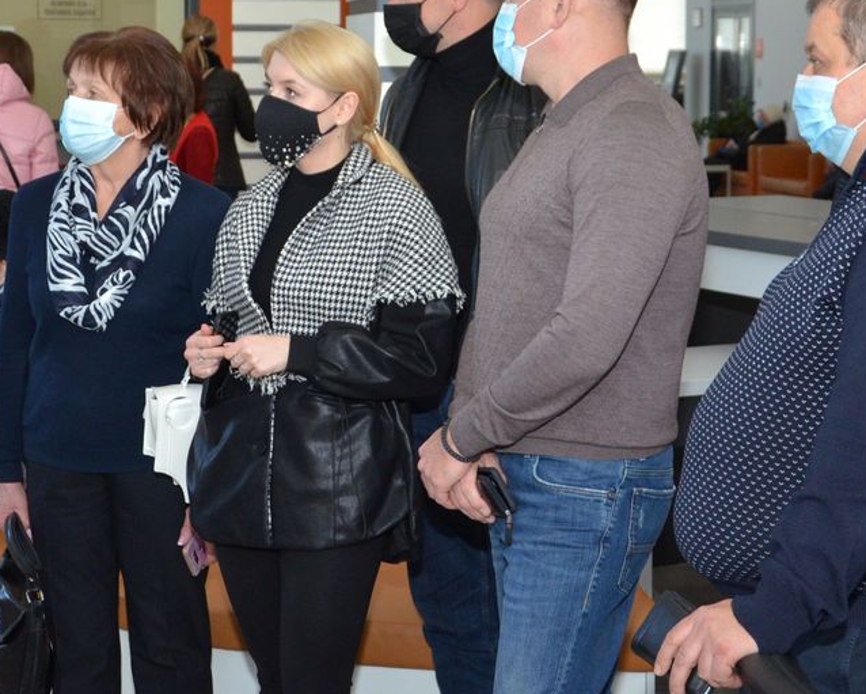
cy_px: 179
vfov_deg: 19.8
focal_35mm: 77
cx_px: 497
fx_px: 1975
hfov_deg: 24.7
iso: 800
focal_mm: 25
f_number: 4
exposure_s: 1/250
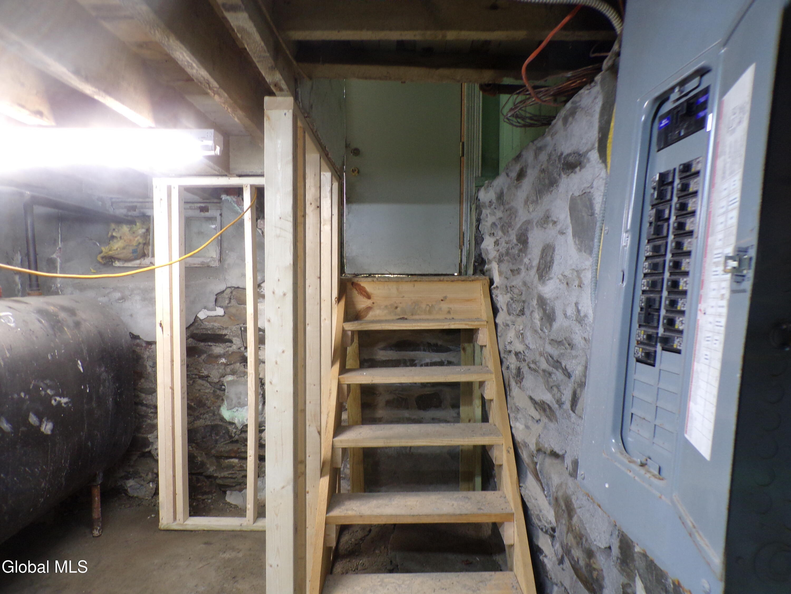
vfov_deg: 56.8
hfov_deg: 71.6
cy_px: 297
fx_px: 548
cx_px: 396
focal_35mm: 24
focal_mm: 4.3
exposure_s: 1/34
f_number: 3
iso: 151
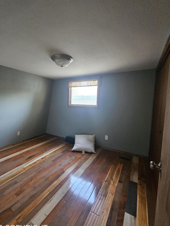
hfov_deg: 81.6
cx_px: 78
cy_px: 109
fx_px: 98
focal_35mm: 15
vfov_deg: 98.1
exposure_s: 1/24
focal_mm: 2.2
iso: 640
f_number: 2.2
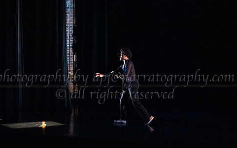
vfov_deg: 15.2
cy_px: 85
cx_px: 110
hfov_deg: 24.1
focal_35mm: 86
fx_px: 556
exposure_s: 1/500
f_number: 3.2
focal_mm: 70
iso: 5000
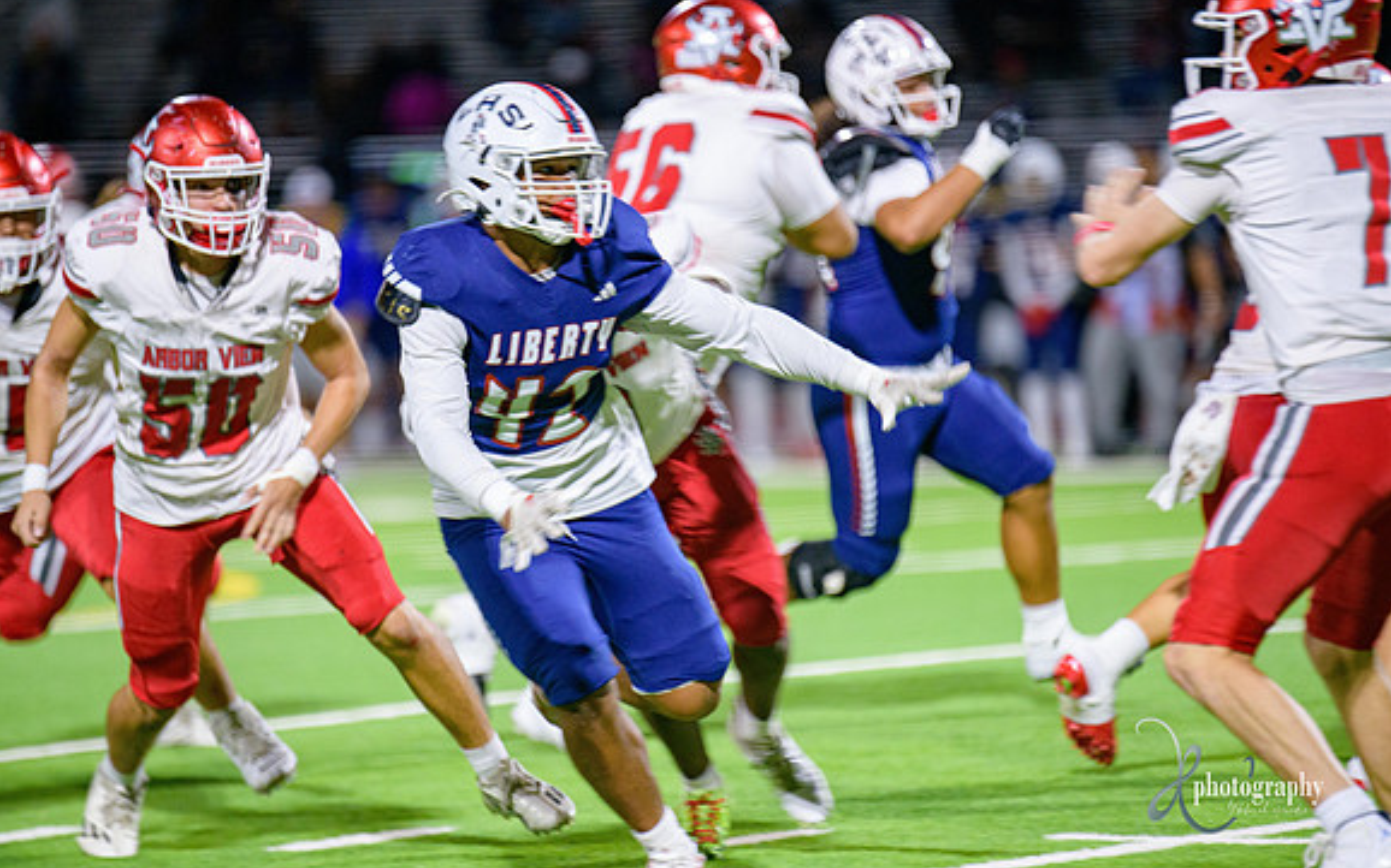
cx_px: 696
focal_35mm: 307
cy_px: 429
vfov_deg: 4.3
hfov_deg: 6.8
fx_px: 11636
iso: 2000
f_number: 2.8
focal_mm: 300
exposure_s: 1/250
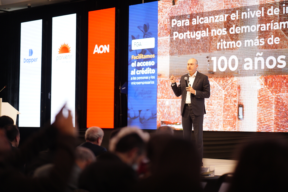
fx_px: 680
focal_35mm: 85
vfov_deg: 16.1
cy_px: 96
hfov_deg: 23.9
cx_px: 144
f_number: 1.4
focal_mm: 85
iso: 1250
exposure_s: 1/640
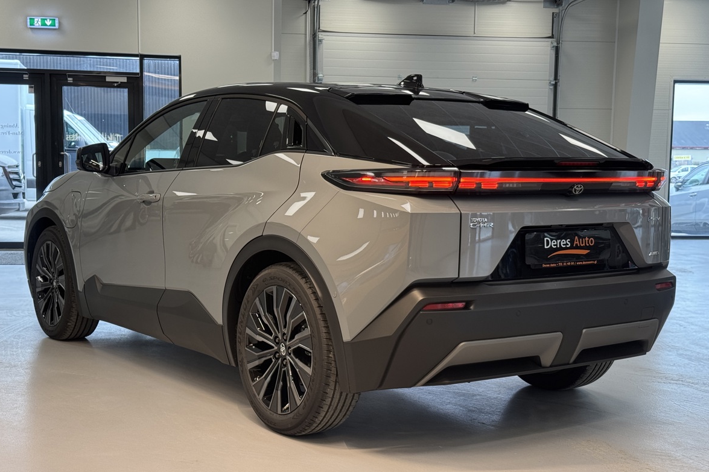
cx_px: 354
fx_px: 1004
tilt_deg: -5.0
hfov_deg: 38.9
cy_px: 252
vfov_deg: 26.5
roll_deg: -0.4
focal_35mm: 51
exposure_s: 1/121
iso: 80
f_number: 1.78
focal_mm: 6.76
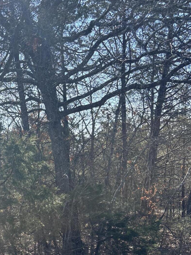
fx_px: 368
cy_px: 215
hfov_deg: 27.8
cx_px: 10
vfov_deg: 36.5
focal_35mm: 50
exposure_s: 1/1058
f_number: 1.6
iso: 50
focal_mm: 5.96
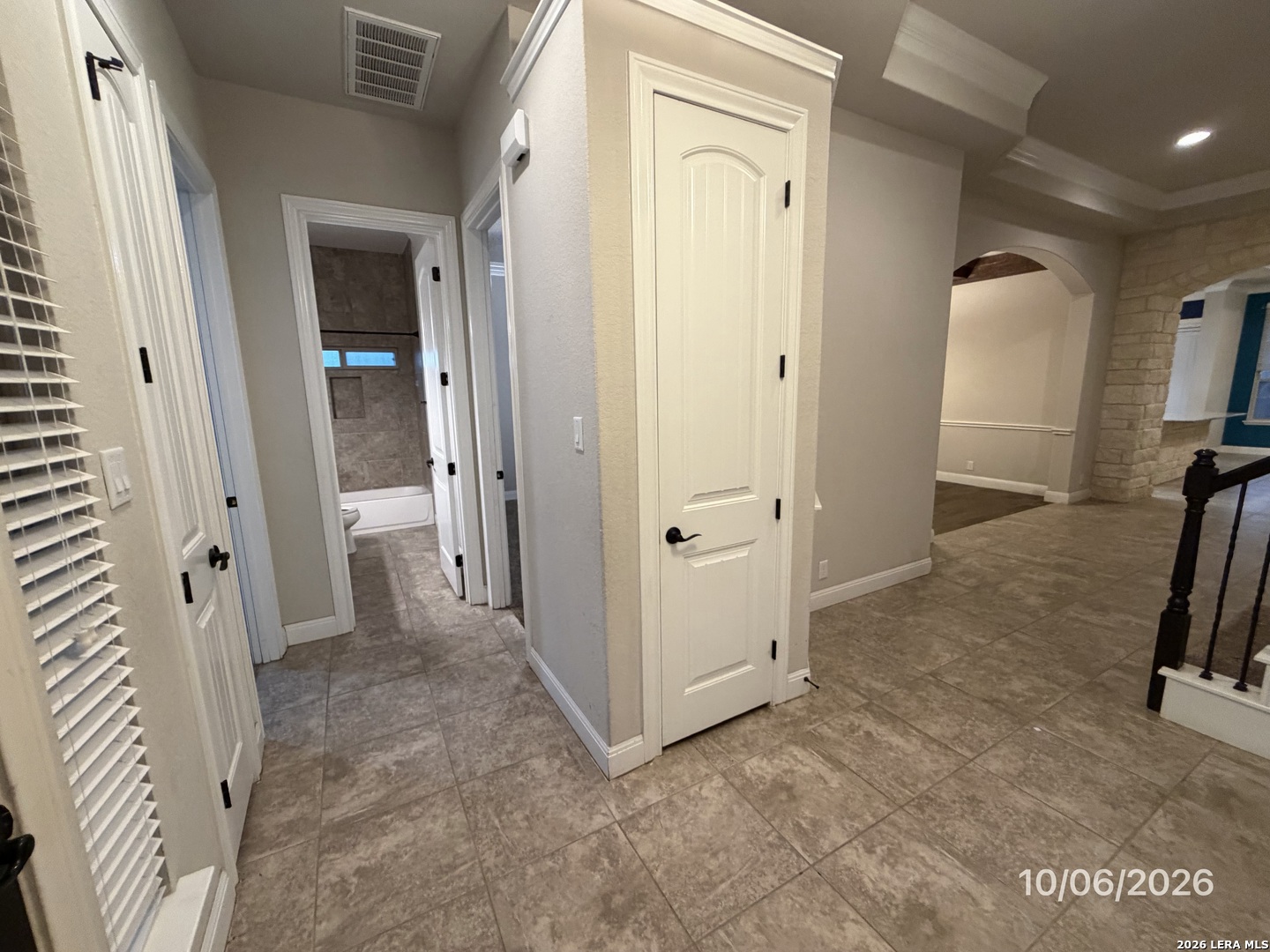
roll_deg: +1.2
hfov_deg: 102.1
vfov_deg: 85.7
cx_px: 635
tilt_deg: -8.5
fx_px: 514
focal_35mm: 14
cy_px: 476
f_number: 2.2
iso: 500
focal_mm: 2.22
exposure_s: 1/60
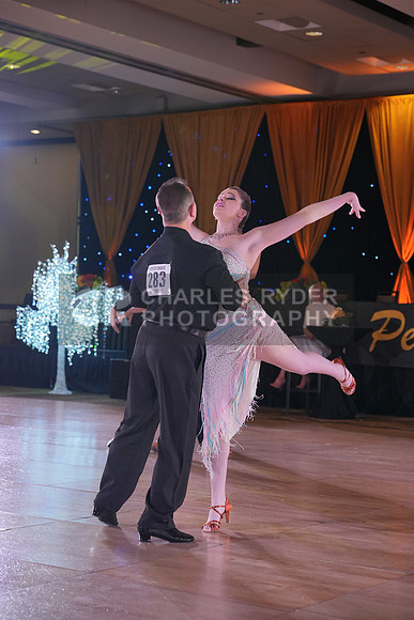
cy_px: 310
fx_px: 1293
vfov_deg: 27.0
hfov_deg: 18.2
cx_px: 207
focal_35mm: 75
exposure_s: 1/400
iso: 1250
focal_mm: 75
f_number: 4
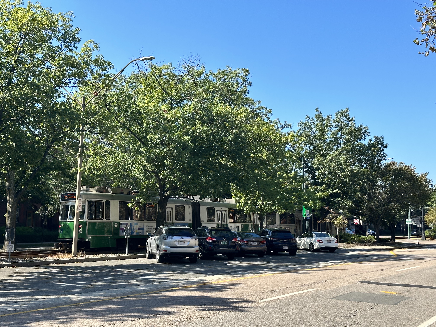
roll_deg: -1.3
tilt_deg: +5.6
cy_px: 164
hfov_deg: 39.7
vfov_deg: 30.3
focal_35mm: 48
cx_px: 218
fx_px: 605
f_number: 1.78
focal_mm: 6.86
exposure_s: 1/1815
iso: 64
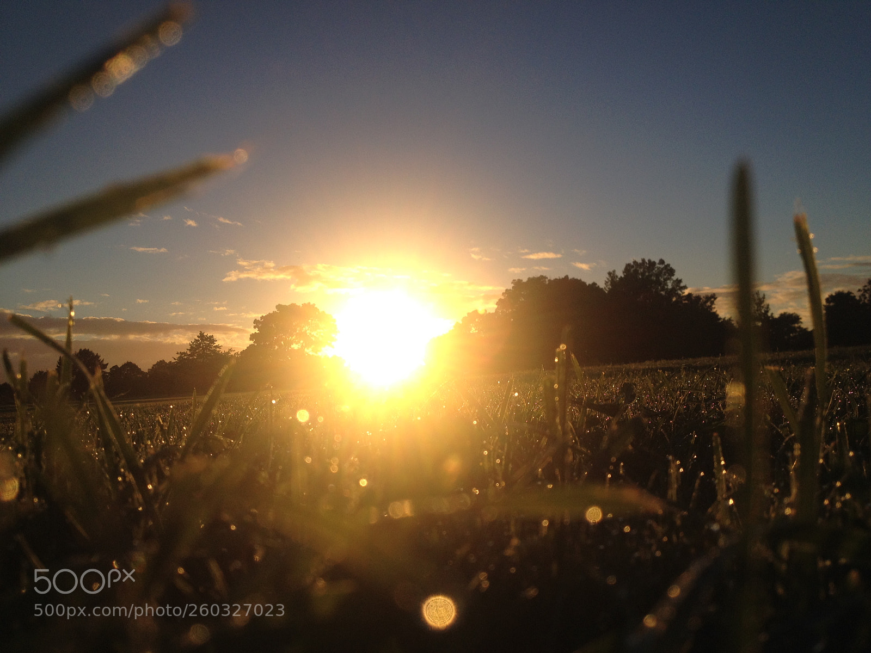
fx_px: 881
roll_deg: +3.1
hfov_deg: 52.6
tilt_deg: +2.3
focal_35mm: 35
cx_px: 436
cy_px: 326
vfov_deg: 40.7
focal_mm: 4.28
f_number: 2.4
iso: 50
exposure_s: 1/2907
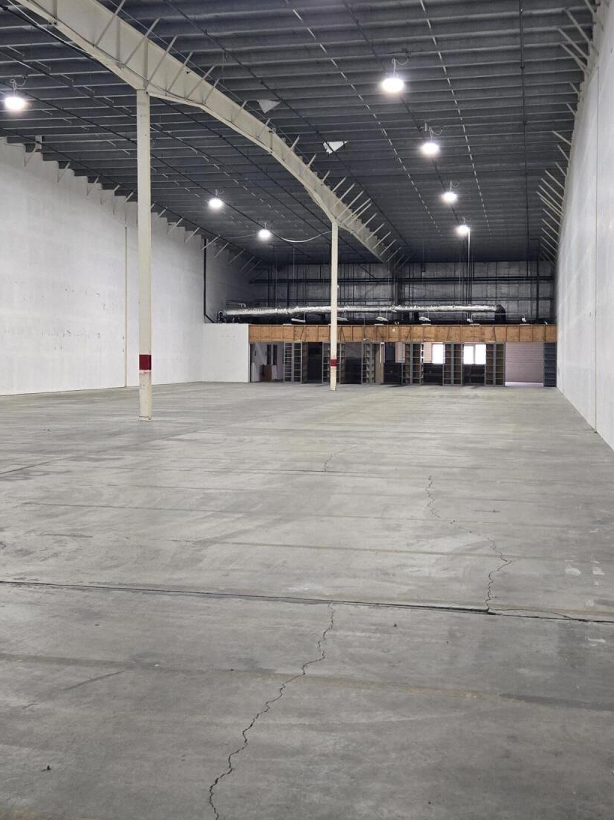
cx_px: 302
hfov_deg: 34.3
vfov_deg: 44.7
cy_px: 356
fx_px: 993
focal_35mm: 42
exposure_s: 1/120
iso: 500
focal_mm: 5.4
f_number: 1.8
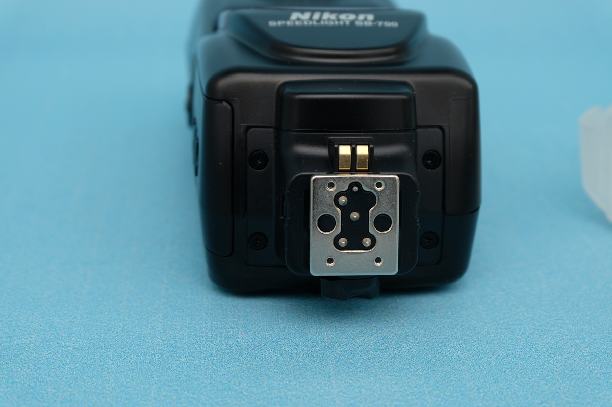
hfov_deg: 27.0
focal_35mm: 75
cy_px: 204
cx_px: 306
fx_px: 1274
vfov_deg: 18.2
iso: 200
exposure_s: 1/125
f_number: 8
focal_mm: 50
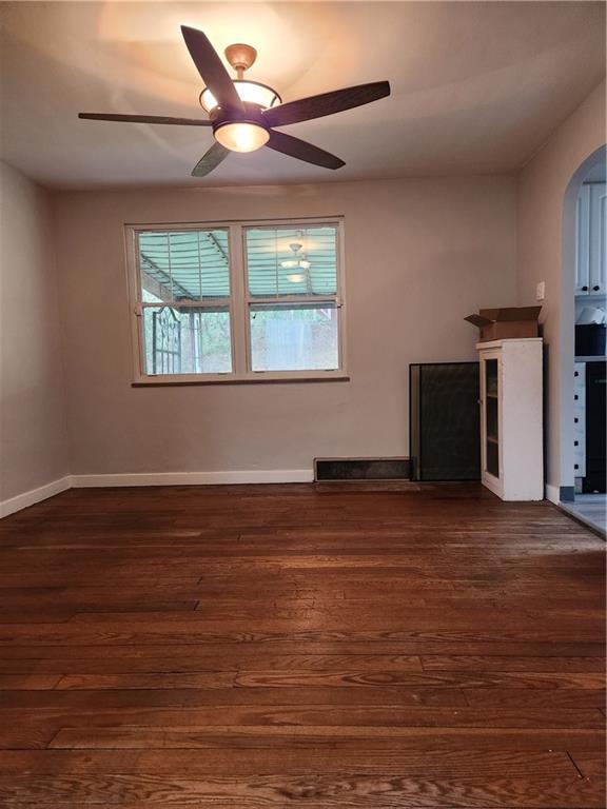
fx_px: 538
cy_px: 404
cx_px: 304
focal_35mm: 23
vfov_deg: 73.9
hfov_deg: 58.9
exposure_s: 1/120
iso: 640
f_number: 1.8
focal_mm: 5.4
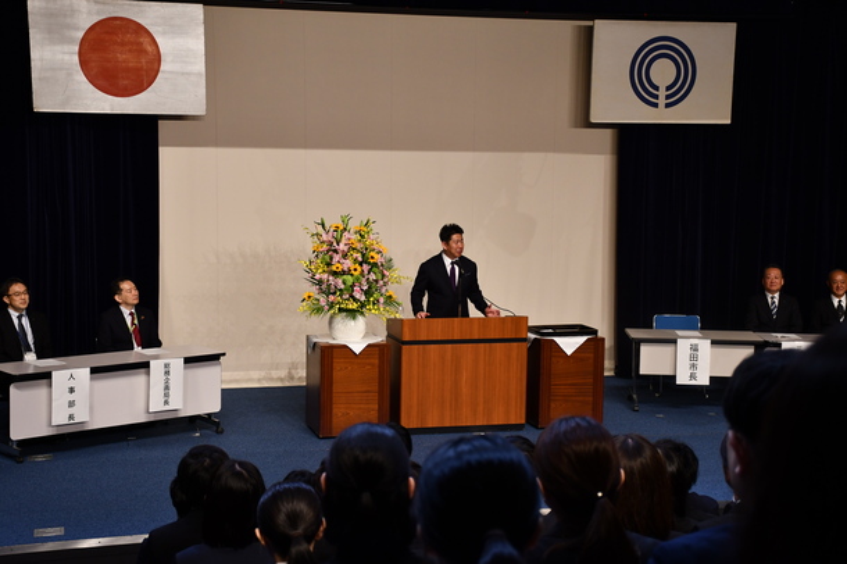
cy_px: 282
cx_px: 424
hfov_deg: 33.4
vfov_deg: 22.6
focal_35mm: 60
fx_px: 1411
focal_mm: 40
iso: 800
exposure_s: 1/200
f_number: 4.5
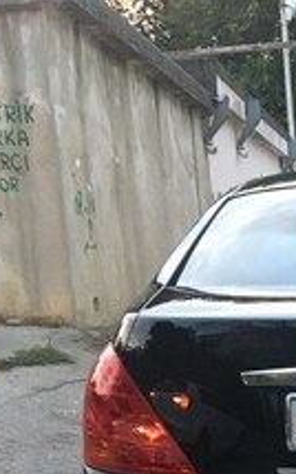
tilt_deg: -16.6
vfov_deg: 26.3
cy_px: 545
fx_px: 918
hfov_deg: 17.2
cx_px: 382
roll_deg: +2.5
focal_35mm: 71
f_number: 2.2
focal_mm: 4.15
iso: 200
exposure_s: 1/33
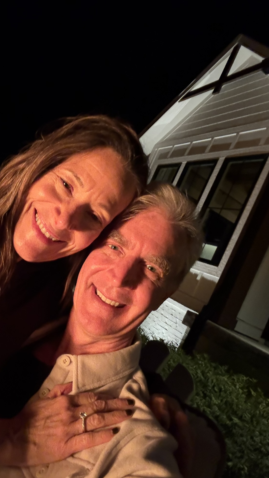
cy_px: 244
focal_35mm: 26
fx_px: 330
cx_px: 102
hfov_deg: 44.0
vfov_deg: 71.9
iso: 640
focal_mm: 2.69
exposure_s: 1/30
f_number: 1.9
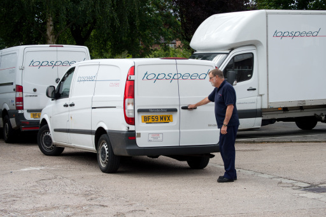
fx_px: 746
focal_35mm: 82
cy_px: 108
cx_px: 163
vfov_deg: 16.5
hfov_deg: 24.6
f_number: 8
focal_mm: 55
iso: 100
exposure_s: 1/250
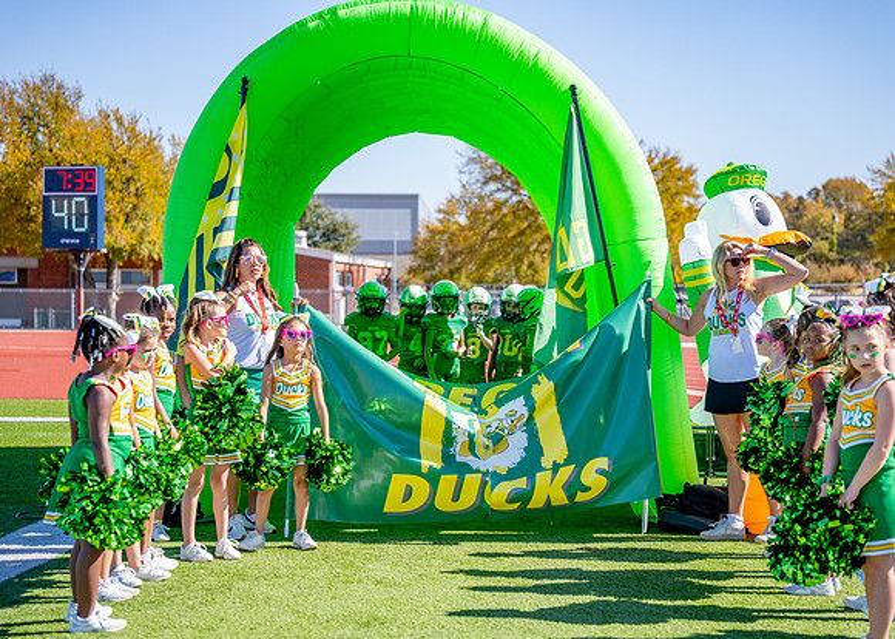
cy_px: 324
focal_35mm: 76
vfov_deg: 18.7
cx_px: 436
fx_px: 1941
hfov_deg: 26.0
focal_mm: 70
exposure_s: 1/2000
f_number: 2.8
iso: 250
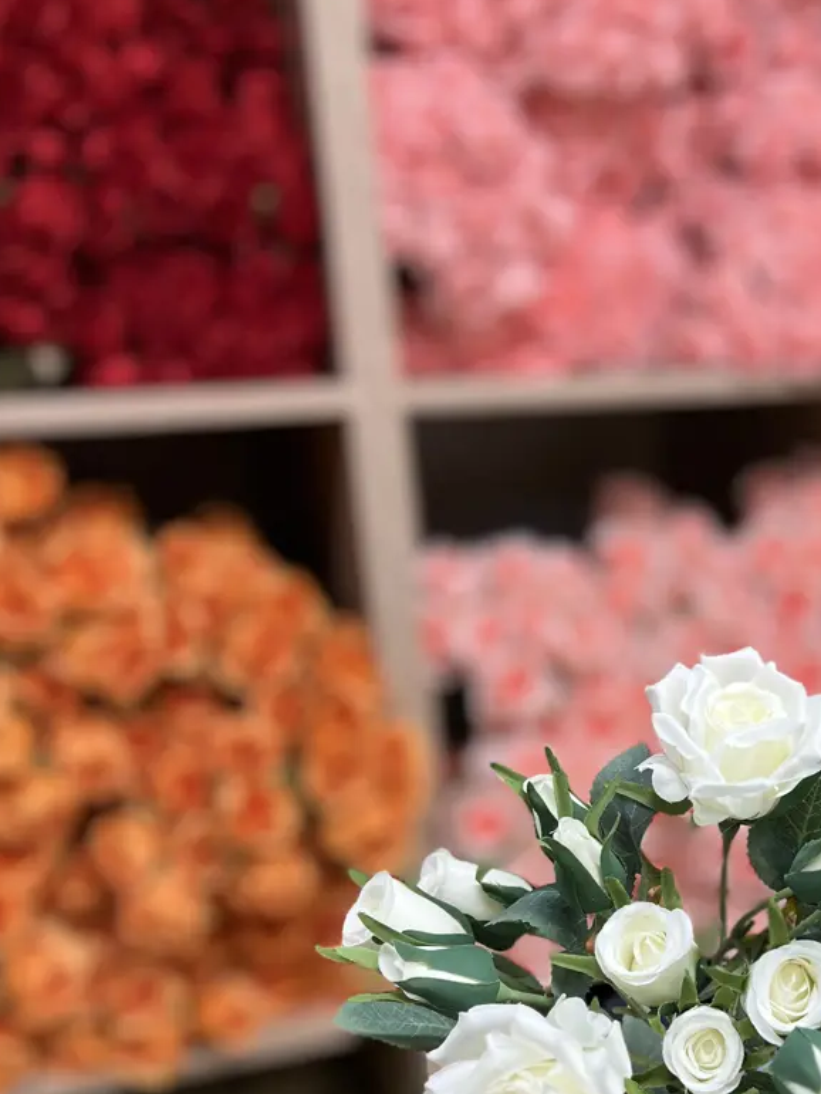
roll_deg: +2.7
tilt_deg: -17.1
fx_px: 1422
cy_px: 820
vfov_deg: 40.9
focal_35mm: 45
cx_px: 700
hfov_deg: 31.1
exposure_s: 1/121
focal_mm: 5.7
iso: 40
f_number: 1.5
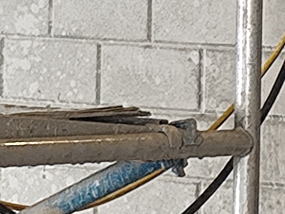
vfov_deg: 4.5
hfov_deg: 6.1
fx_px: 2693
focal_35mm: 327
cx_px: 120
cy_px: -63
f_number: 1.6
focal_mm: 5.84
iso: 160
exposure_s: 1/100
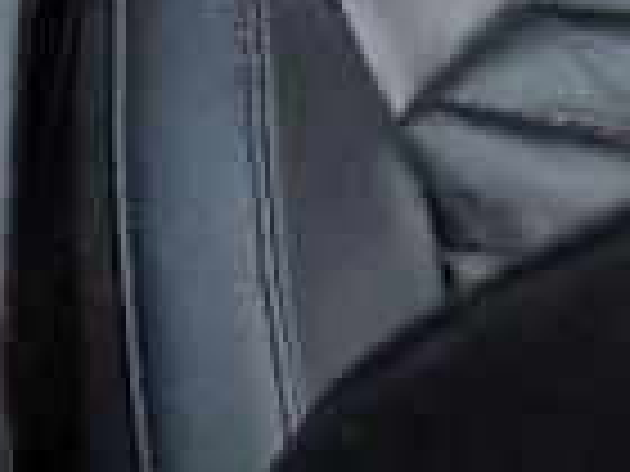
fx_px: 3986
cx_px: -468
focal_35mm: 219
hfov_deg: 8.7
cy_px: -2128
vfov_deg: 5.0
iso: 32
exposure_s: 1/50
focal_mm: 5.4
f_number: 1.8
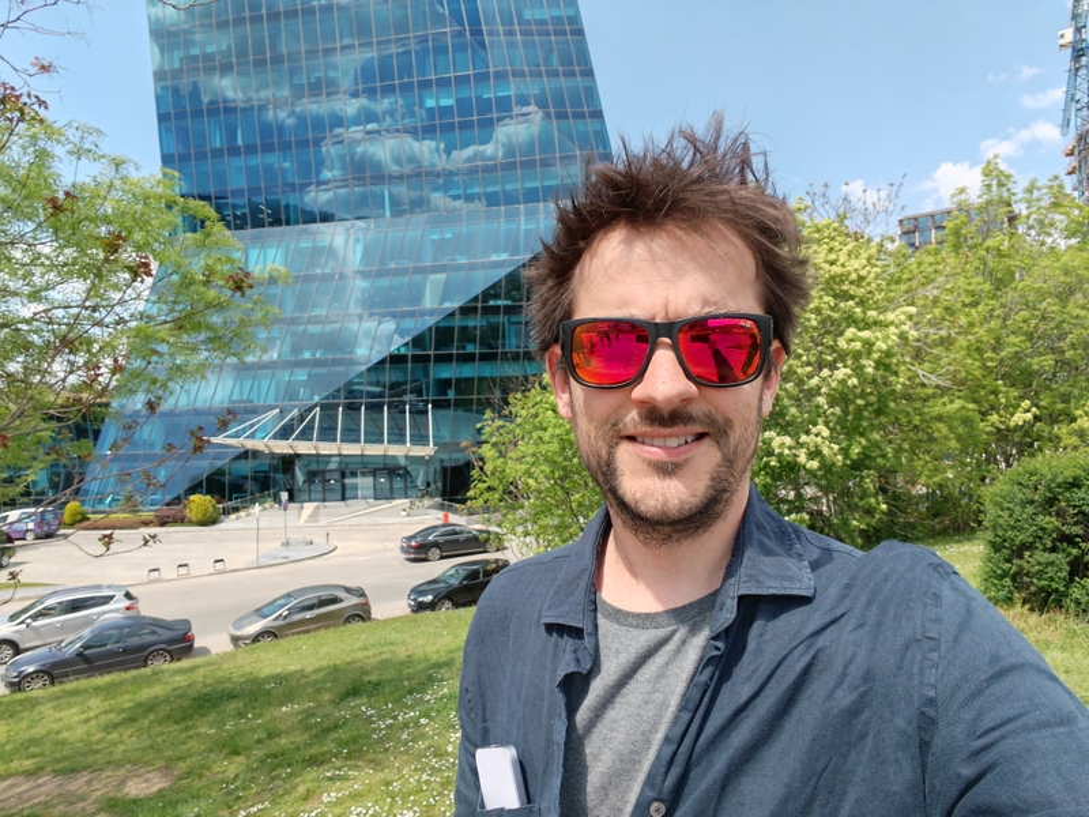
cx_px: 544
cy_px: 408
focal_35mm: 21
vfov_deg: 63.4
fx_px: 661
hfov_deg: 79.0
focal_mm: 3.09
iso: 50
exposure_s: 1/350
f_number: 2
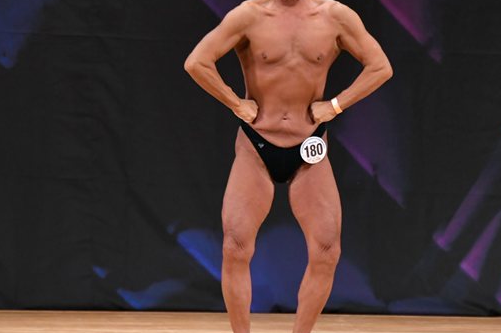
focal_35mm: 441
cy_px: 139
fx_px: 6131
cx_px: 304
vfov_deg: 3.1
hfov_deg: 4.7
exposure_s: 1/400
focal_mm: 190
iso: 3200
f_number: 5.6
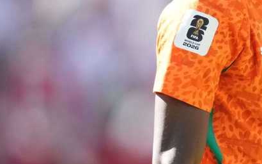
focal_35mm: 1590
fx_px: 11350
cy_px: 105
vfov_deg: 0.8
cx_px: 292
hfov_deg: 1.3
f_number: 2.8
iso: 1600
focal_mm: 400
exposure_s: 1/6400
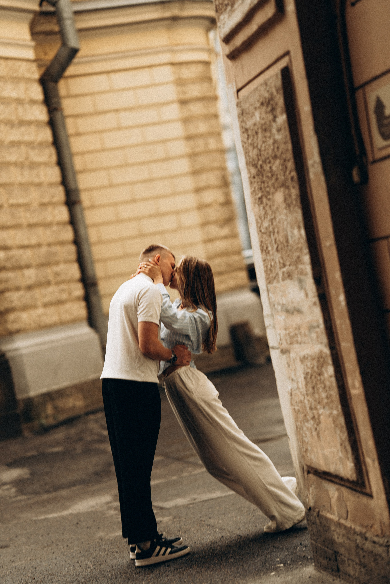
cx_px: 195
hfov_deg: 16.1
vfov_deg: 23.9
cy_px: 292
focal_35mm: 85
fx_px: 1381
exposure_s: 1/250
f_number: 1.4
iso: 100
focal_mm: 85
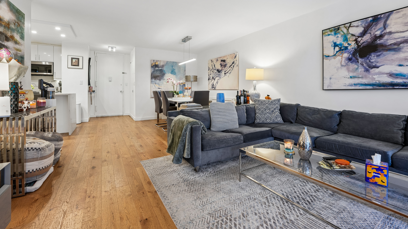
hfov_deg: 103.0
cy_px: 98
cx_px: 207
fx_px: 162
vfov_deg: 70.1
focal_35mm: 15
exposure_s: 1/2.5
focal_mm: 14
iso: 100
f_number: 7.1
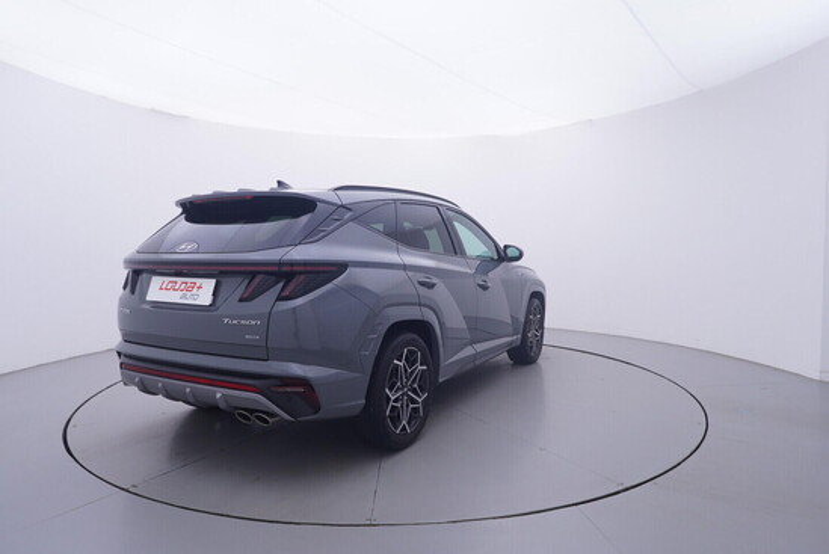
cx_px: 414
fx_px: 519
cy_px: 277
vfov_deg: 56.2
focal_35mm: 22
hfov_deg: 77.3
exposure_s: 1/80
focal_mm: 15
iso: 200
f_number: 5
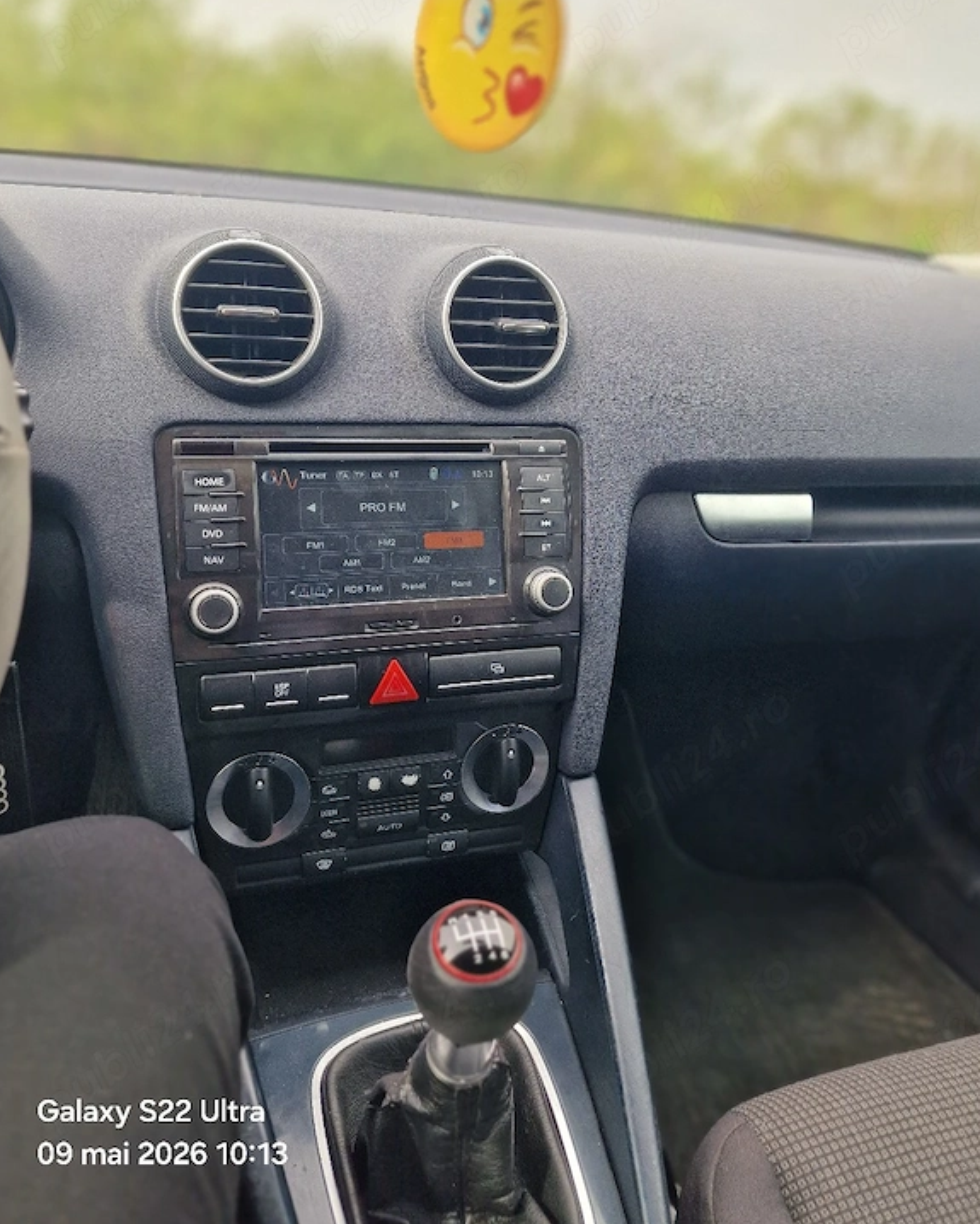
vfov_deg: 67.9
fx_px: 906
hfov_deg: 56.8
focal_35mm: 25
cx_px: 484
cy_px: 549
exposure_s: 1/196
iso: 50
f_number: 1.8
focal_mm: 6.4
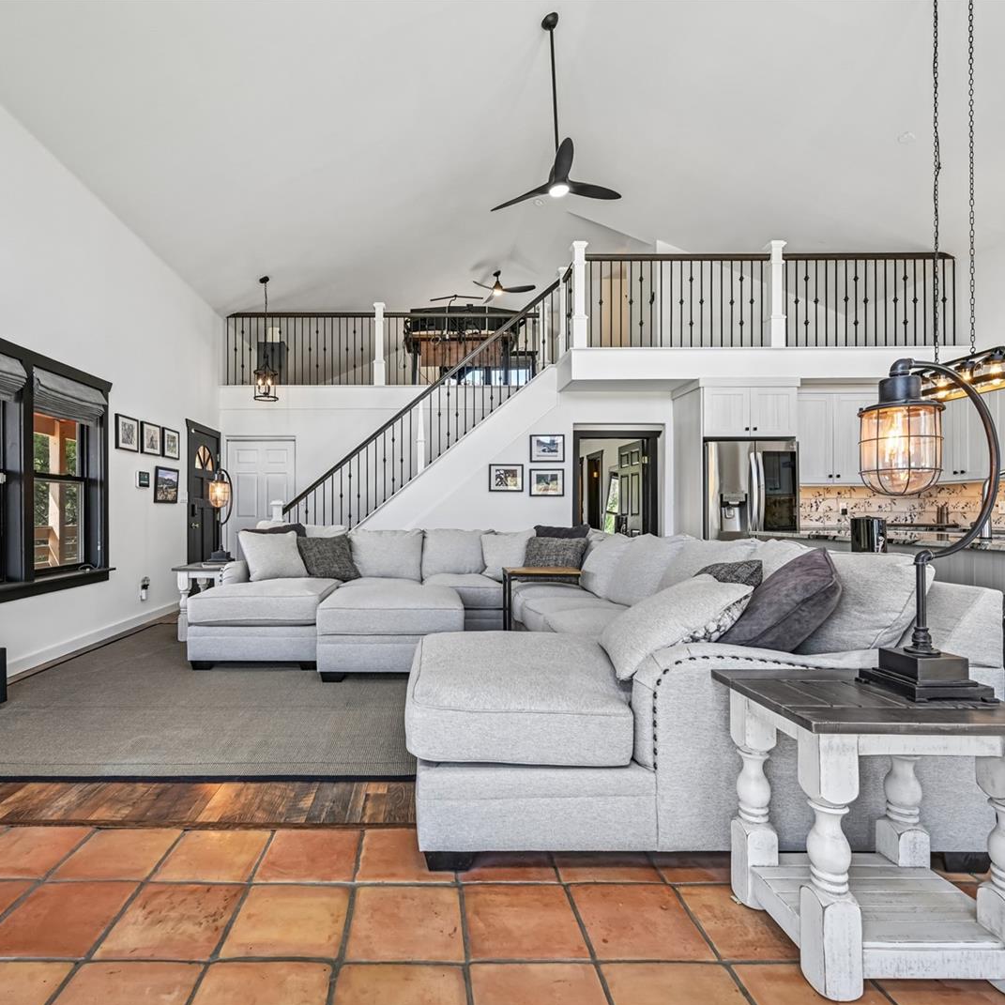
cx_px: 415
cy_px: 503
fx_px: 591
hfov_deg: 80.0
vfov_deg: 80.7
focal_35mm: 18
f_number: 9
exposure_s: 1/15
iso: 110
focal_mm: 14
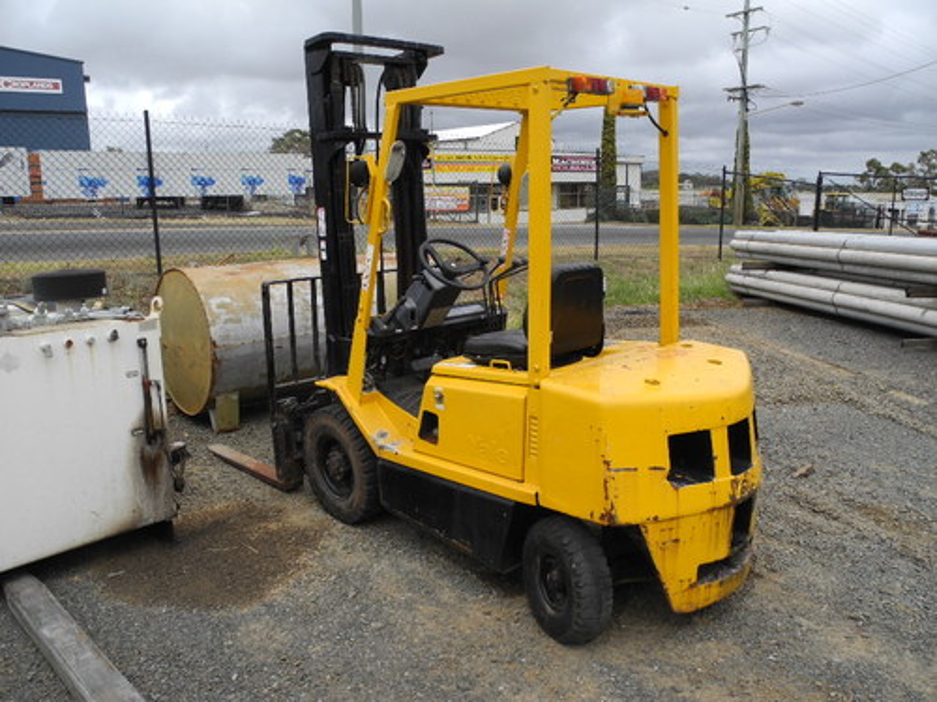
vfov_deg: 49.7
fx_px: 758
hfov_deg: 63.4
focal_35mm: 28
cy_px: 351
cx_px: 468
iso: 100
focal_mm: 6
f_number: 4
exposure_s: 1/893
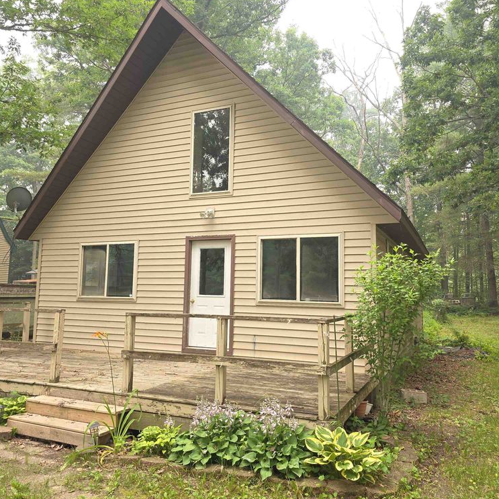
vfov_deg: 57.3
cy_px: 248
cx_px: 242
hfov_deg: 57.3
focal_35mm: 28
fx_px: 457
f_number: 1.7
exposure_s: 1/60
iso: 16
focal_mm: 6.3
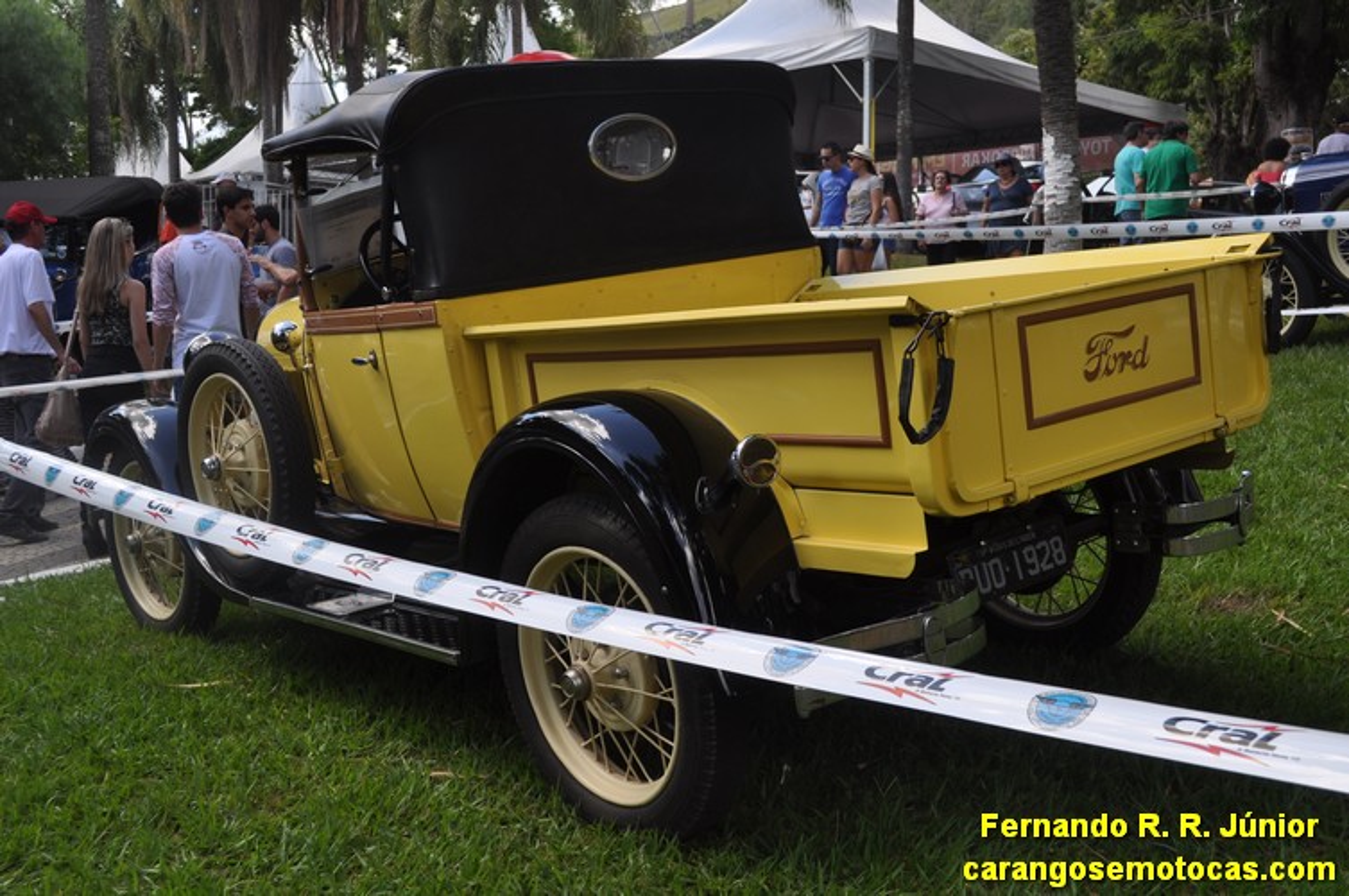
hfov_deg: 49.6
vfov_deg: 34.1
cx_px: 674
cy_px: 448
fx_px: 1460
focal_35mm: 39
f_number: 6.7
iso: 200
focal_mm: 26
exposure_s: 1/180
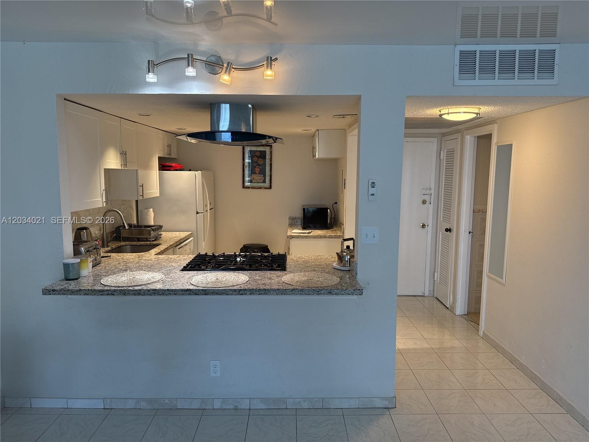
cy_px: 221
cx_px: 294
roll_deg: -0.9
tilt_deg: -7.3
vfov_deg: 56.8
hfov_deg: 71.6
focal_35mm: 24
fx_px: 408
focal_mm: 6.76
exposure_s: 1/211
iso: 200
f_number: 1.78
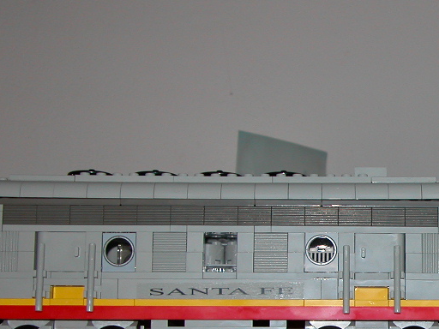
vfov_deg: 17.1
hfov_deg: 22.0
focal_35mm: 85
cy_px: 288
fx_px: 1078
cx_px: 465
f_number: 2.8
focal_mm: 8.9
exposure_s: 1/60
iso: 100
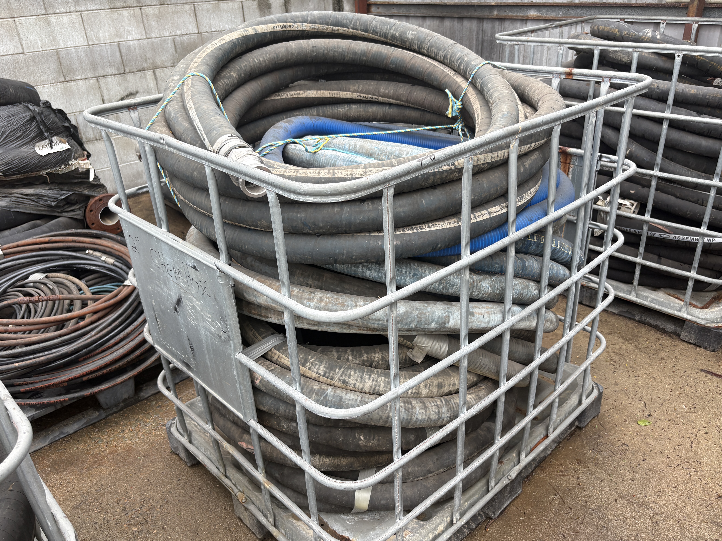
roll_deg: +3.3
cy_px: 289
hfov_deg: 63.4
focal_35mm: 28
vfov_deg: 49.7
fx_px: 584
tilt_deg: -26.9
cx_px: 372
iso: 50
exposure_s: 1/336
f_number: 1.6
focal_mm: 5.96
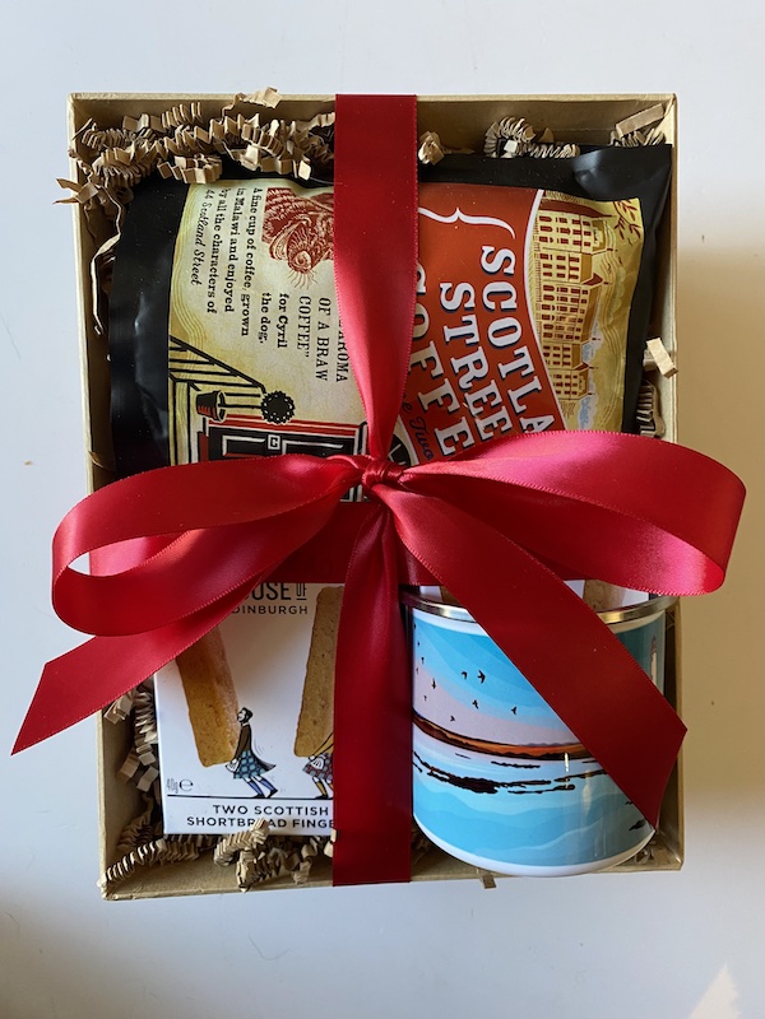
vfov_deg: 67.3
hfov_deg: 53.1
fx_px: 766
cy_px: 510
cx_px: 382
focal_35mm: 26
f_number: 1.8
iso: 160
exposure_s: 1/50
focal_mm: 4.25
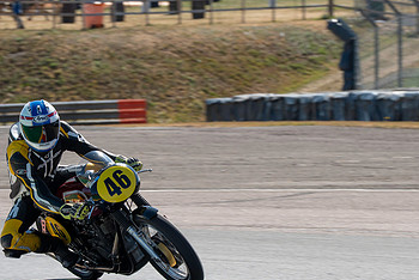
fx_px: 4520
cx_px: 177
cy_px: 214
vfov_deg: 3.5
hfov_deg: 5.3
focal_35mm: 388
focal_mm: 200
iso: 160
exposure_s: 1/320
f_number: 10
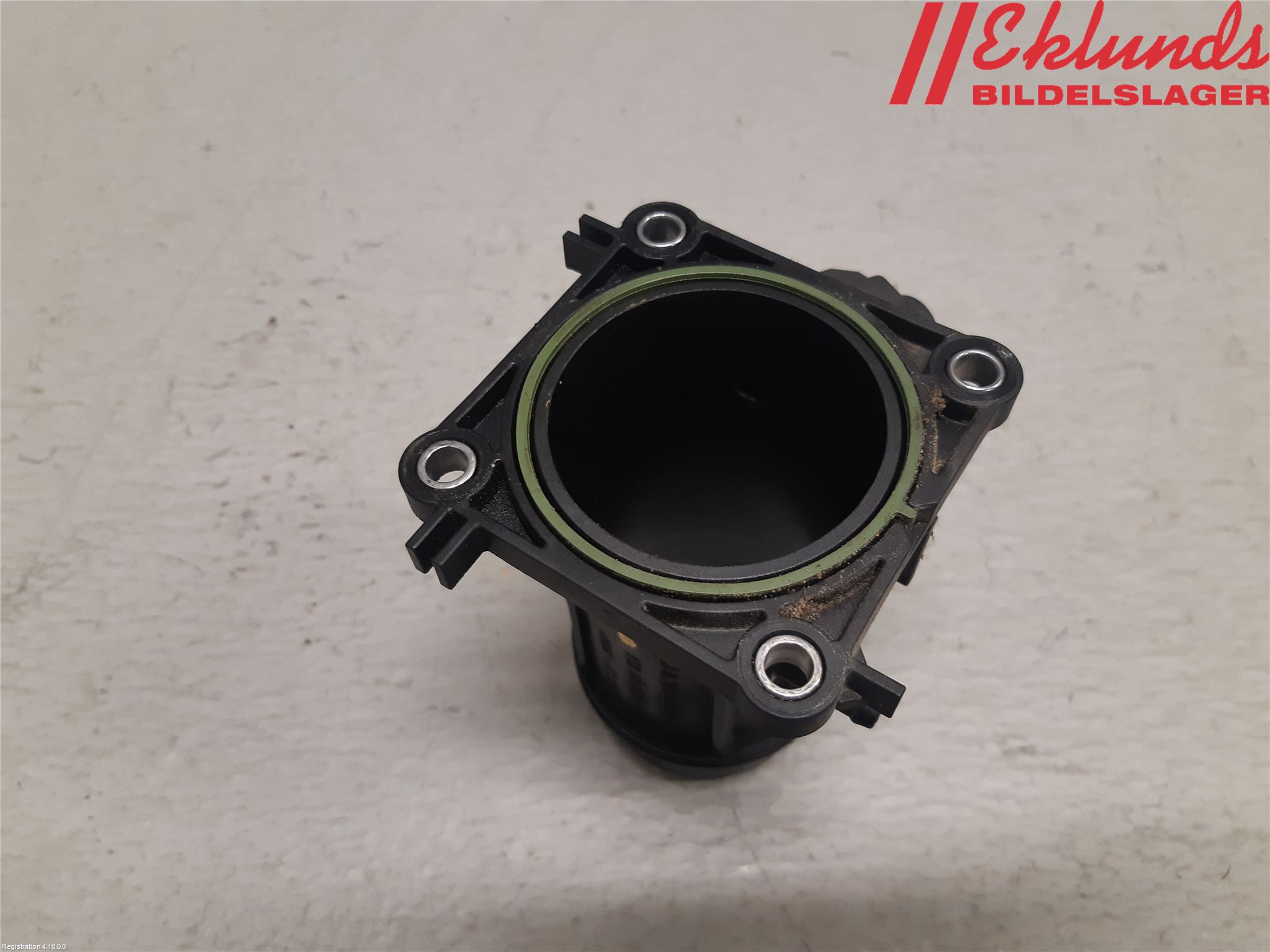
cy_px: 476
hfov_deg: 67.3
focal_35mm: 26
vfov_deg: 53.1
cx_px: 635
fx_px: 954
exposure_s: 1/50
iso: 160
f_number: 1.7
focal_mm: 3.93
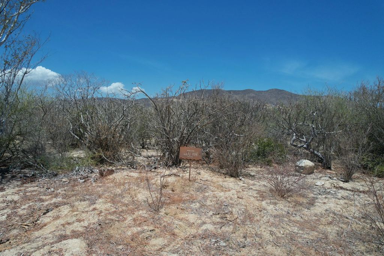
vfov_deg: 57.2
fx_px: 235
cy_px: 128
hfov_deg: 78.6
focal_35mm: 22
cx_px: 192
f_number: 2.8
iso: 100
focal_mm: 8.38
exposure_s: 1/2500
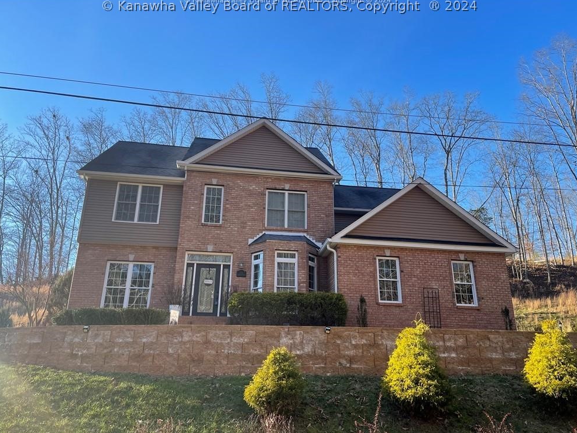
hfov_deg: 65.3
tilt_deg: +20.8
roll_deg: -0.9
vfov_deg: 51.4
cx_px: 289
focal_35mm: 27
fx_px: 450
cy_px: 219
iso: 32
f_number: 1.6
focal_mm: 4.2
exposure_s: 1/1092
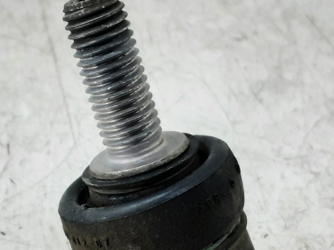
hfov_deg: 24.7
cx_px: 74
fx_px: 752
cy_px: 160
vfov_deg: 18.9
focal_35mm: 78
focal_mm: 2.91
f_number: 1.9
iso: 80
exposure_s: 1/50
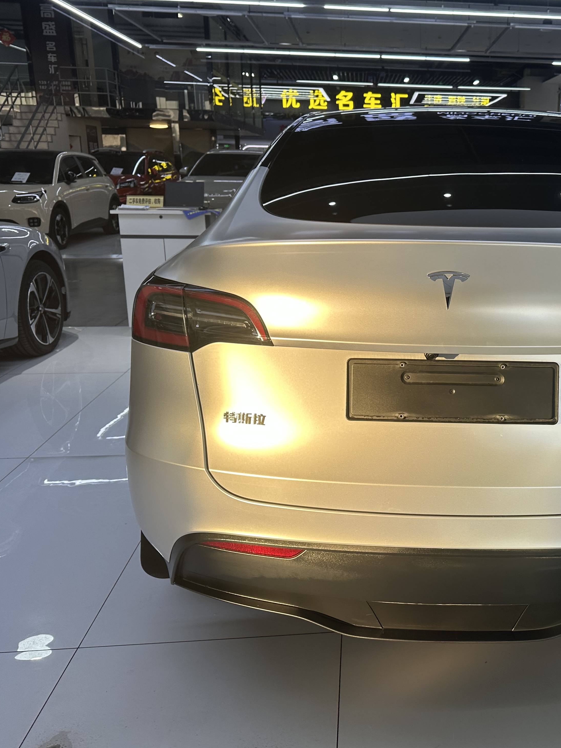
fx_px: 713
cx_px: 454
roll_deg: +0.2
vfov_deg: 55.3
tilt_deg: -13.7
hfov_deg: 41.0
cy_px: 367
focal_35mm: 33
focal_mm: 6.86
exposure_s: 1/246
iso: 80
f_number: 1.78
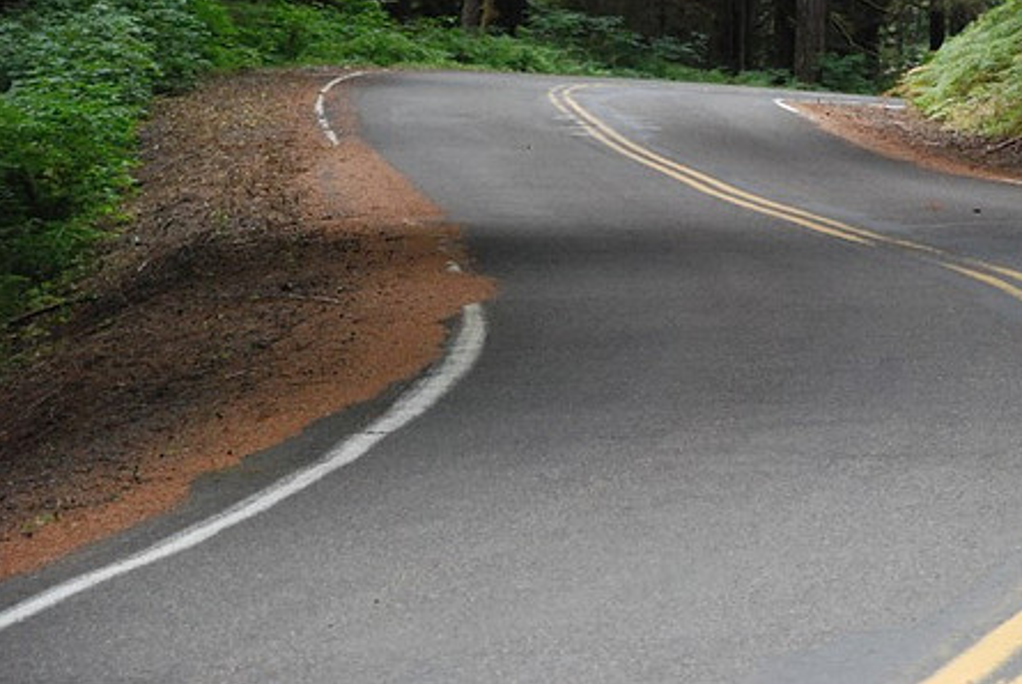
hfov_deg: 11.7
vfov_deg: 7.8
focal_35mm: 176
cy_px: 240
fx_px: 5003
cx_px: 648
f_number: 5.6
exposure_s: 1/80
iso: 1600
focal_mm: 90
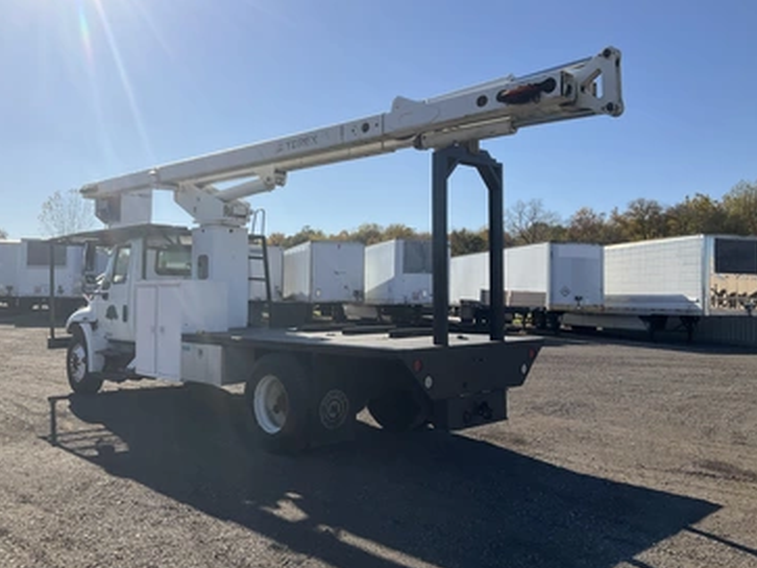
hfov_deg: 56.8
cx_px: 363
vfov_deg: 44.1
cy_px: 261
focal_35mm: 32
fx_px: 700
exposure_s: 1/3534
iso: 25
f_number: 1.8
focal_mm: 3
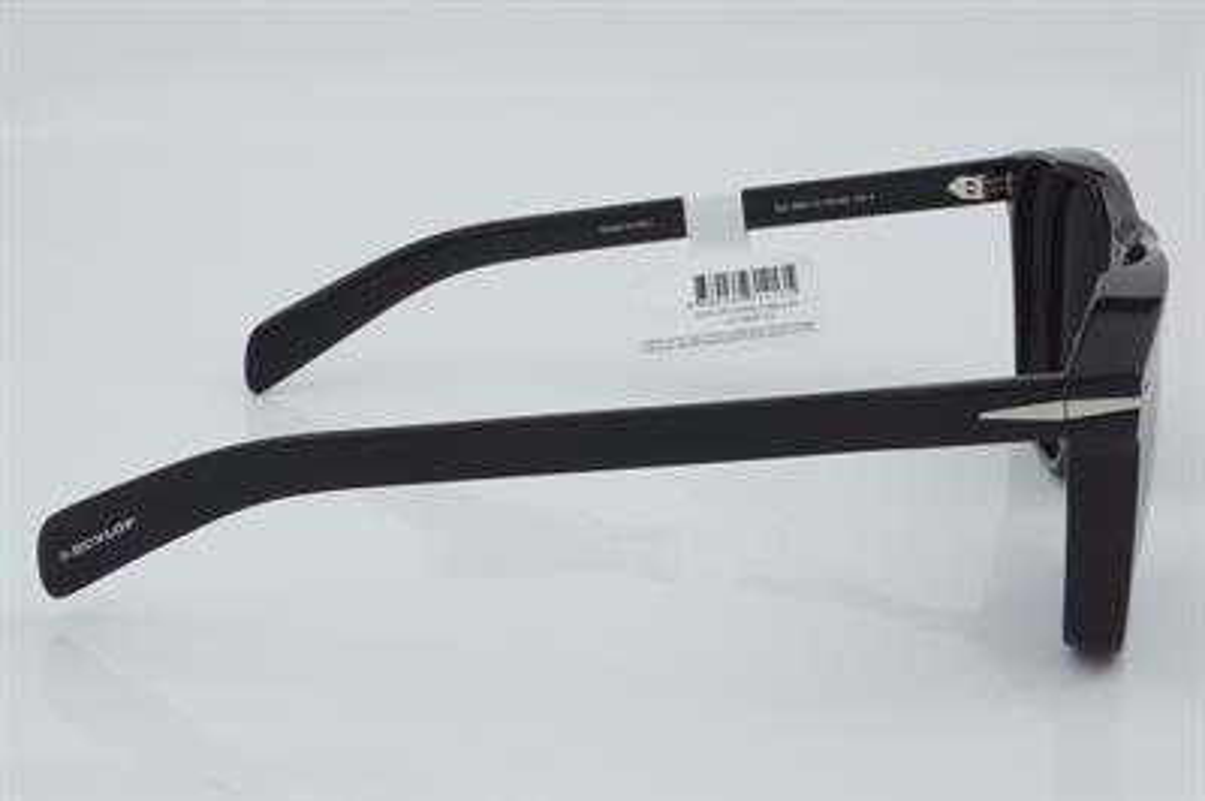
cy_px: 400
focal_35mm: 75
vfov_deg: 18.2
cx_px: 602
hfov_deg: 27.0
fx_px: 2508
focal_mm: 50
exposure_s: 1/4
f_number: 32
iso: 100
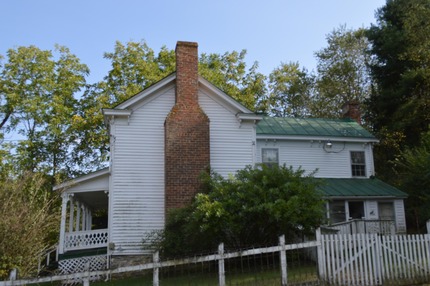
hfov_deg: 53.2
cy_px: 143
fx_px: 430
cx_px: 215
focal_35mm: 36
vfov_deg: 36.8
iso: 100
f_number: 7.1
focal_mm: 24
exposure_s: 1/200
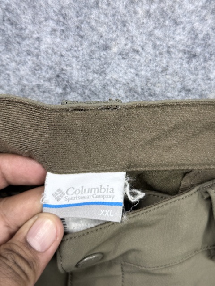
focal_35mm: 48
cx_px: 108
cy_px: 143
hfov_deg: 30.3
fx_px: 398
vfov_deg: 39.7
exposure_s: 1/100
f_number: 1.78
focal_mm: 6.76
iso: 64
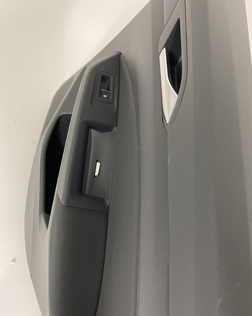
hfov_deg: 51.5
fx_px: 261
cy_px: 171
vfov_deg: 62.1
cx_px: 128
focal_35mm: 28
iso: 200
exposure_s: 1/50
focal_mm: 4.25
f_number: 1.8
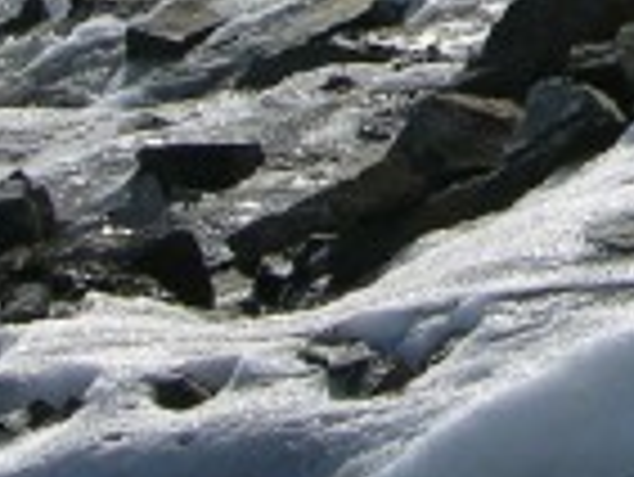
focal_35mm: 392
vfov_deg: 3.8
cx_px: 980
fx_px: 7186
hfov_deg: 5.0
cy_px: -554
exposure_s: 1/336
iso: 50
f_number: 5.5
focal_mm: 13.7
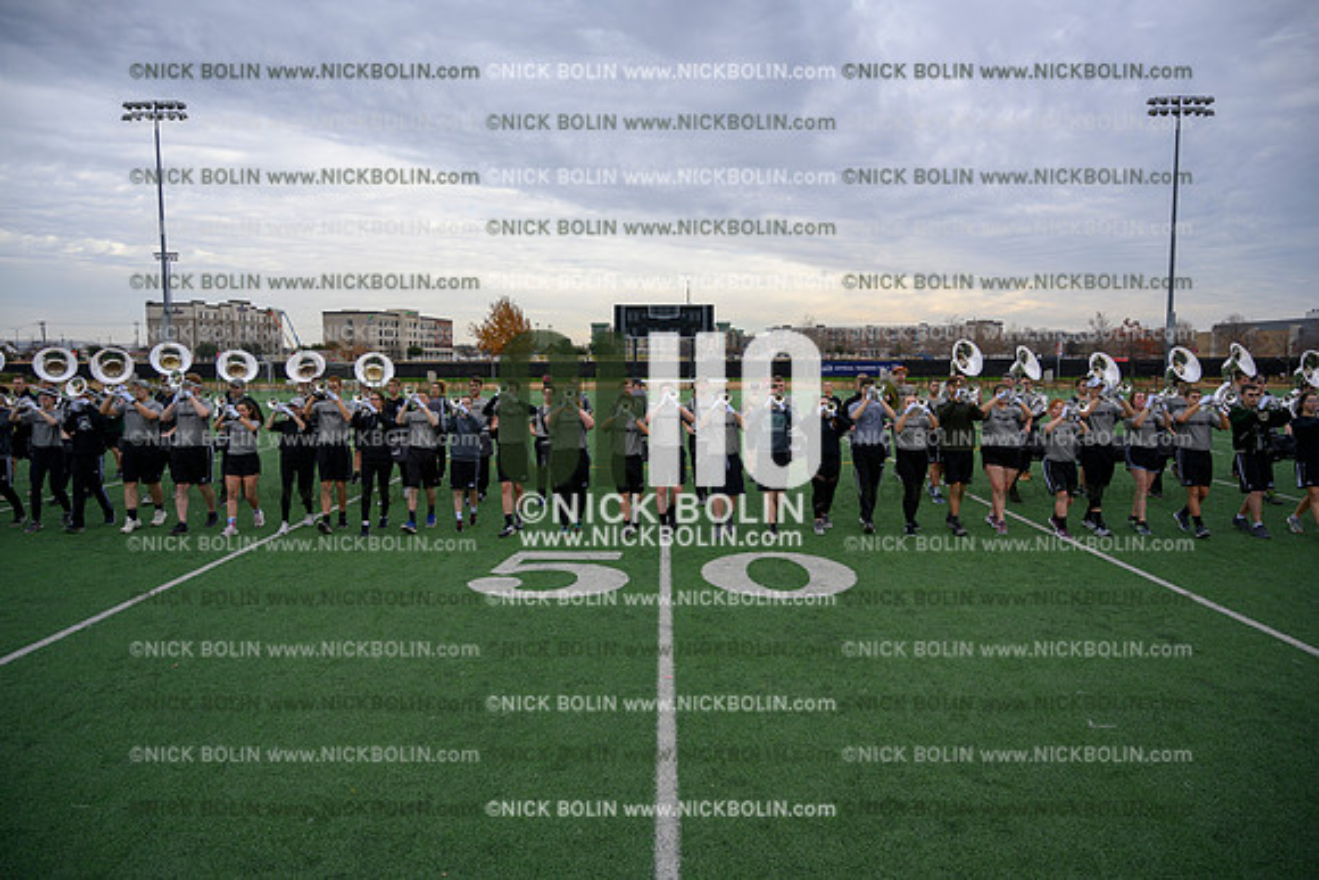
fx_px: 879
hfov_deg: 73.7
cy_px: 440
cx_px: 660
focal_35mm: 24
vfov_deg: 53.2
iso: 200
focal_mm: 24
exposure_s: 1/640
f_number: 4
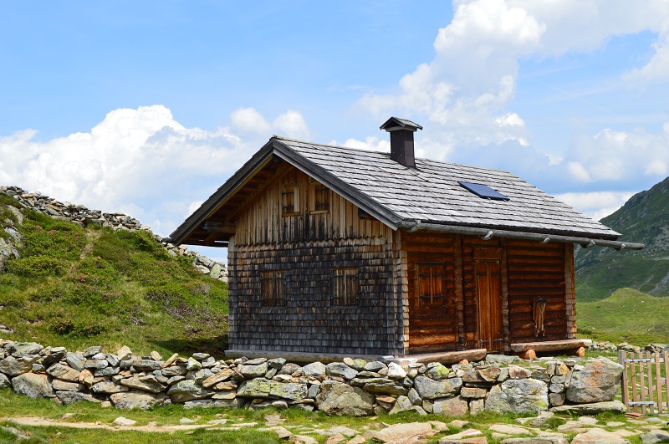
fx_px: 974
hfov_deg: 37.9
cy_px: 222
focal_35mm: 52
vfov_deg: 25.7
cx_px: 334
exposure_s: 1/500
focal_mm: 35
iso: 400
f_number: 11
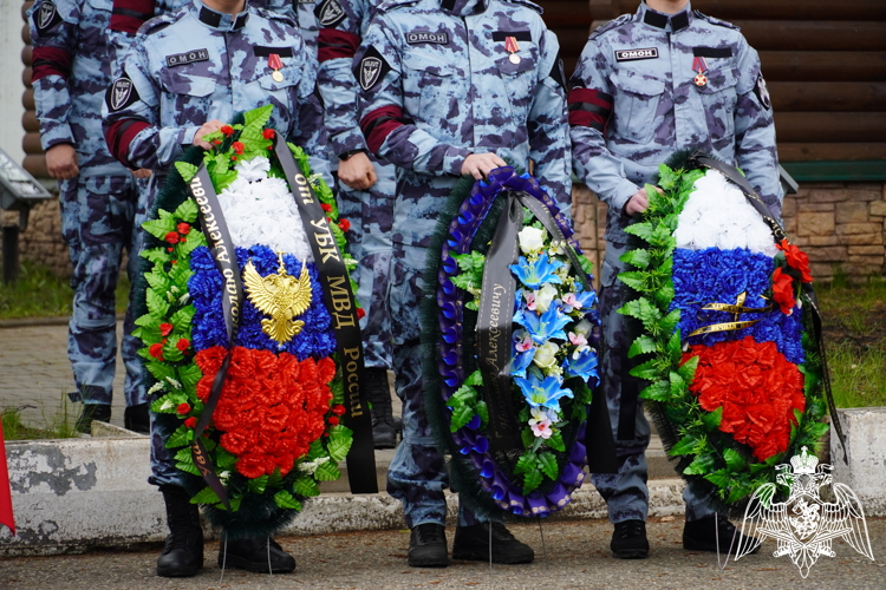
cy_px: 295
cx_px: 443
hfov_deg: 10.2
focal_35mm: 202
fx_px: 4983
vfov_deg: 6.8
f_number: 5.6
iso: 500
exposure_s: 1/250
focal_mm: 135
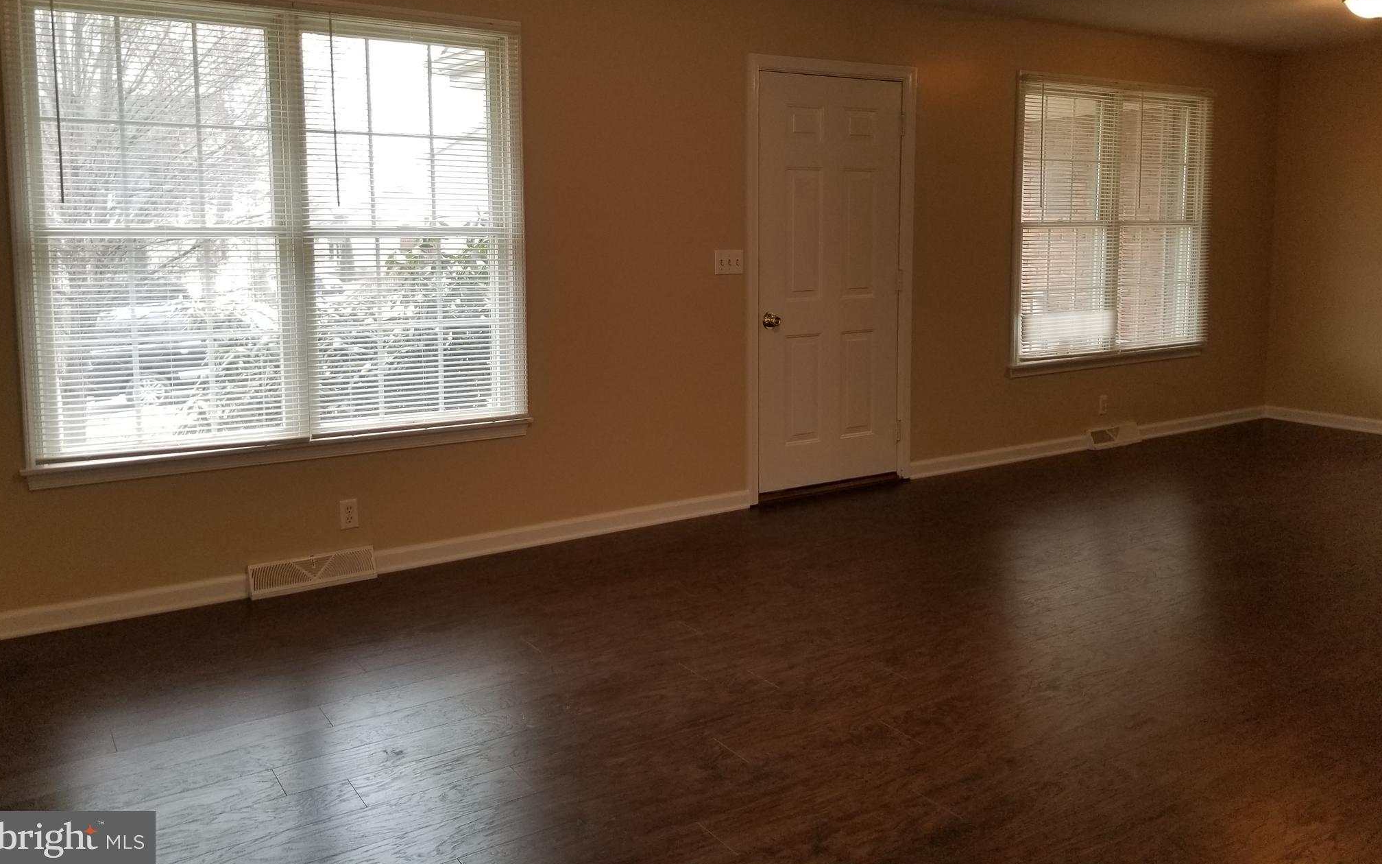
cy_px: 341
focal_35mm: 28
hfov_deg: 66.5
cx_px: 686
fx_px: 1055
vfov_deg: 44.3
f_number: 1.7
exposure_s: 1/60
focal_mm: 4.25
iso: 125
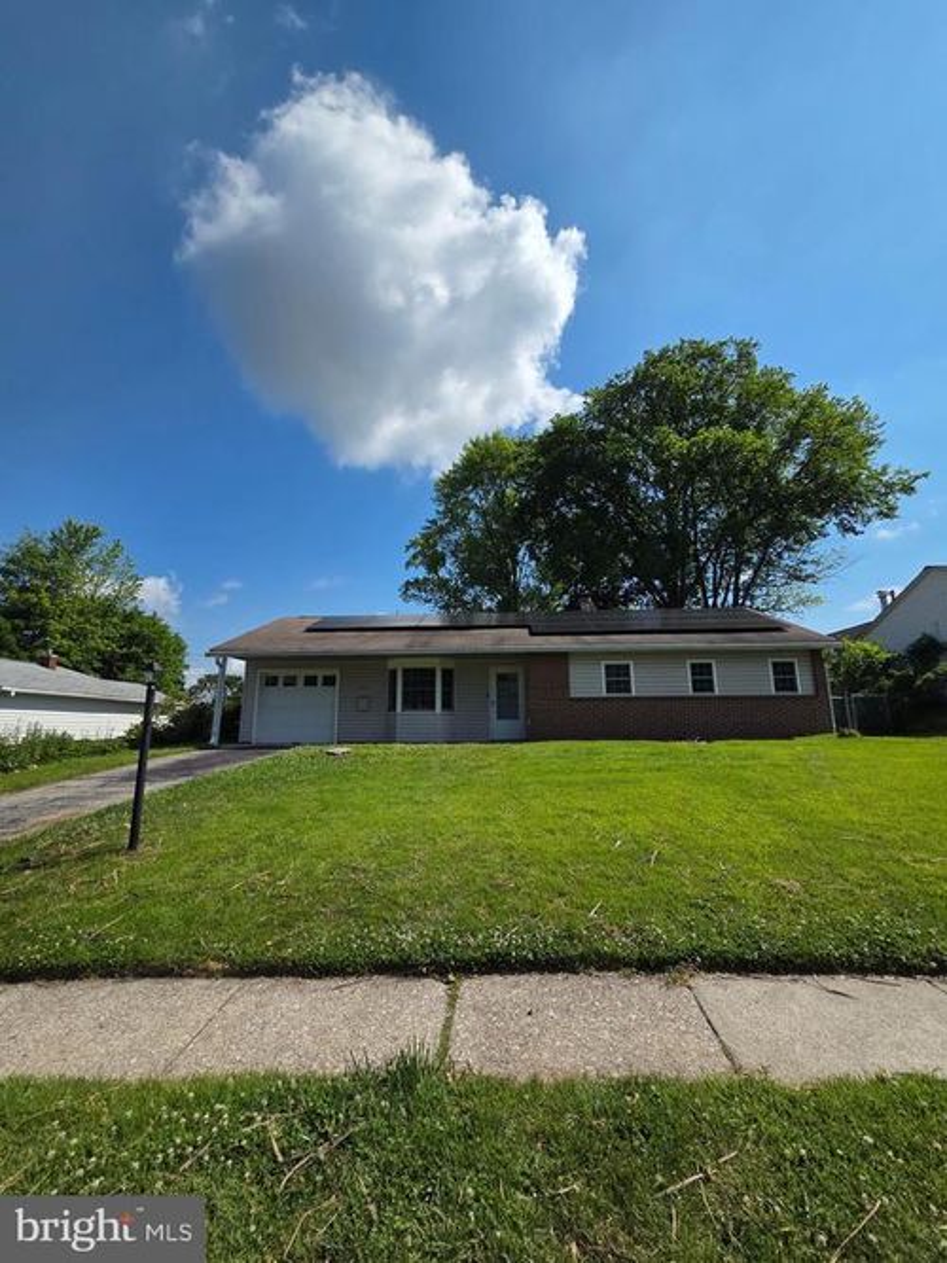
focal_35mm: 13
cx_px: 474
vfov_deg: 106.2
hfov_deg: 89.9
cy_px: 632
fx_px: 474
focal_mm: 2.2
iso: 50
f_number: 2.2
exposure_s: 1/3318
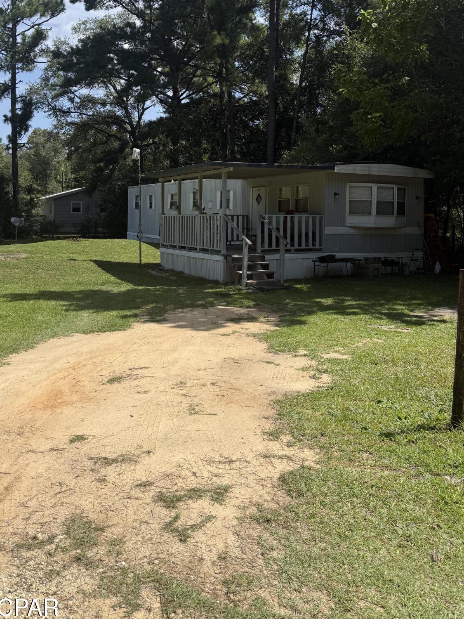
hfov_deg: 44.2
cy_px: 233
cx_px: 229
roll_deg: -1.6
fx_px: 572
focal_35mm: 32
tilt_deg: -2.1
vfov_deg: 56.2
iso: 80
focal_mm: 6.76
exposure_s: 1/4975
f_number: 1.78
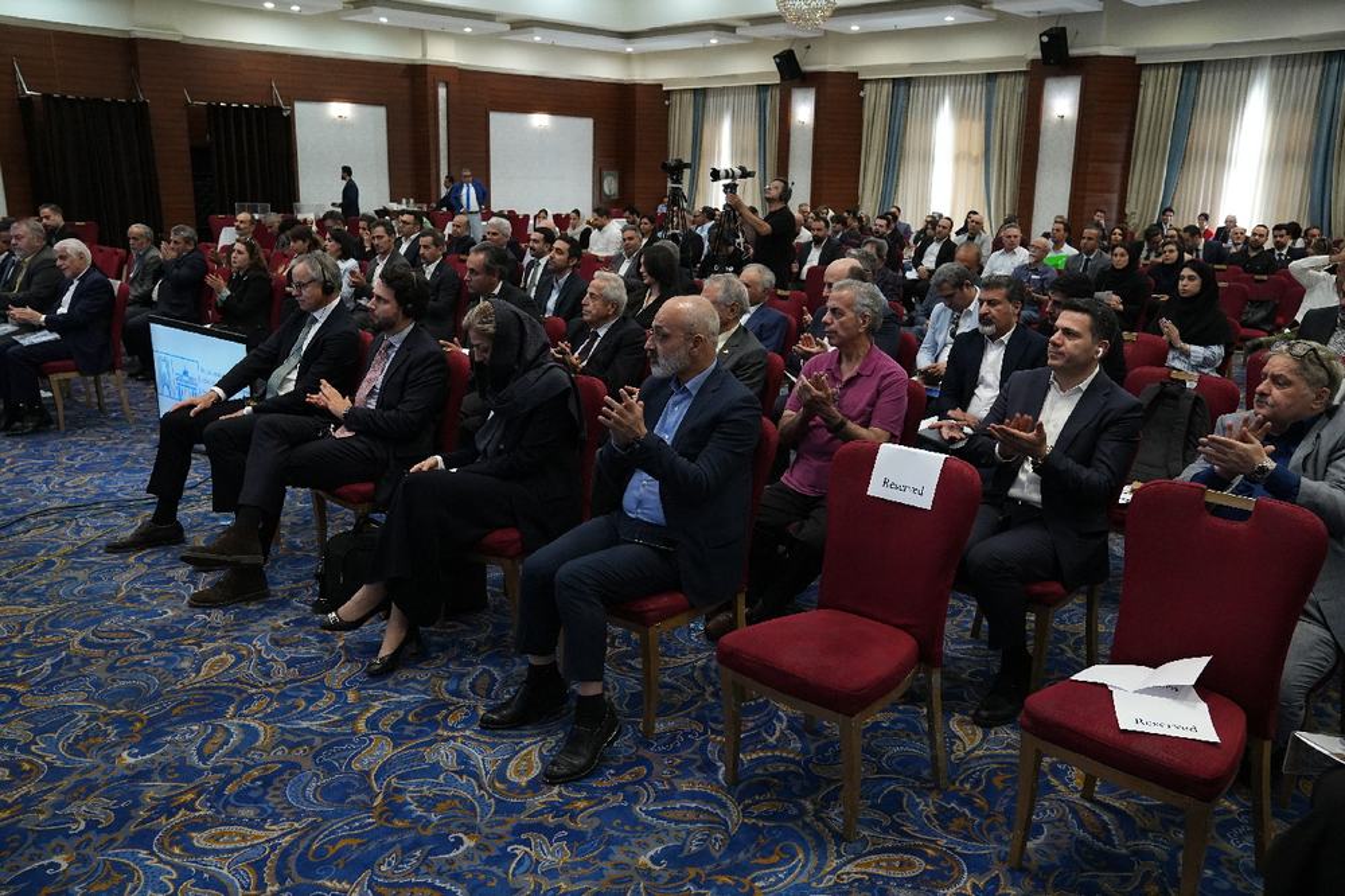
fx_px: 1083
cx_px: 672
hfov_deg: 63.7
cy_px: 448
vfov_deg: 44.9
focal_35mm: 29
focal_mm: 29
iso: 4000
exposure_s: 1/125
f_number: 5
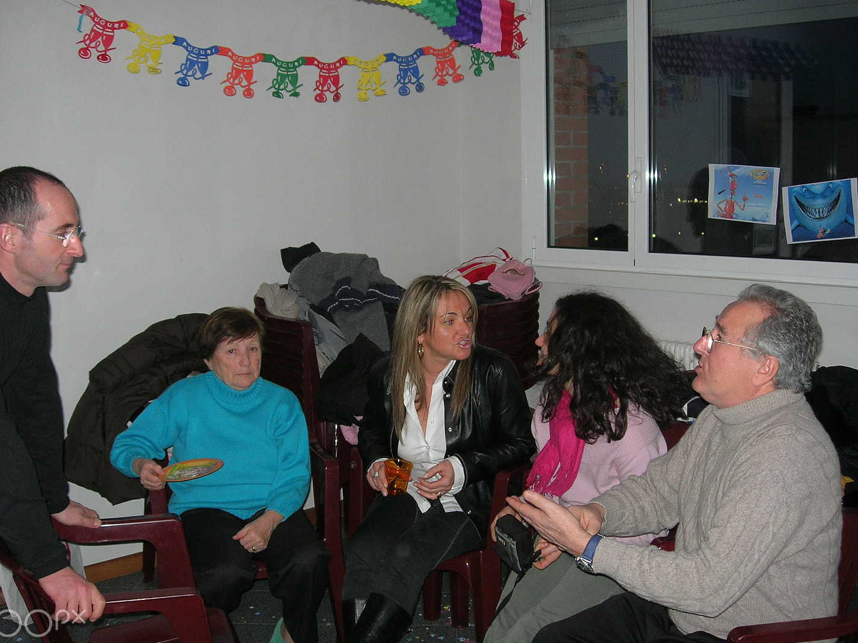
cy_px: 339
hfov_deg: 43.9
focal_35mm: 43
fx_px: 1066
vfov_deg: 33.6
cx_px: 421
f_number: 2.8
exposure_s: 1/60.1
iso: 78
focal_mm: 7.8
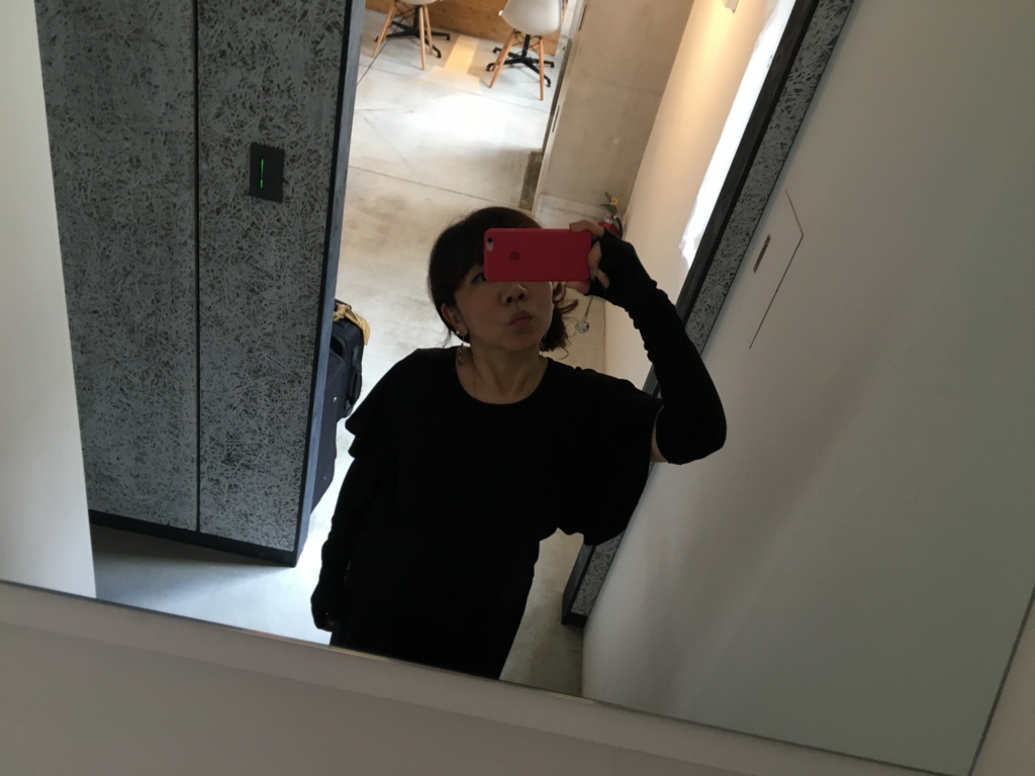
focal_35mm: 29
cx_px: 518
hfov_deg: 61.7
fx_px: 867
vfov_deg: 48.2
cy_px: 388
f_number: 2.2
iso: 80
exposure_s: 1/30
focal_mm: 4.15
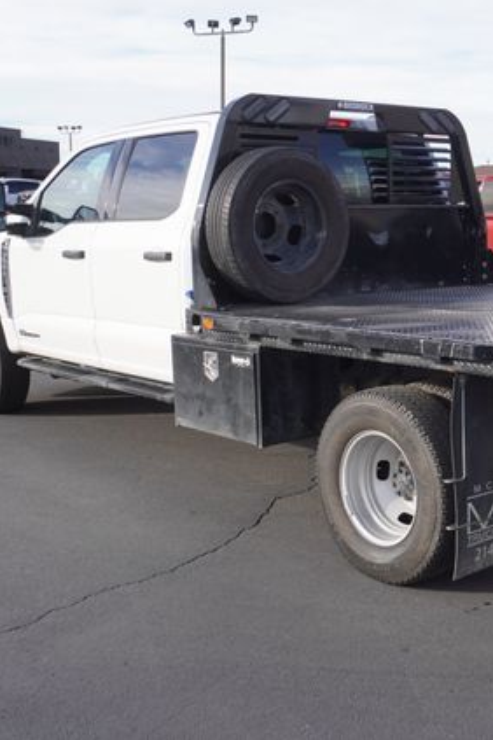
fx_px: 1027
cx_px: 418
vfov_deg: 39.6
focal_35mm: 50
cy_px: 367
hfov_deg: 26.3
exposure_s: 1/160
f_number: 6.3
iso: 100
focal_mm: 22
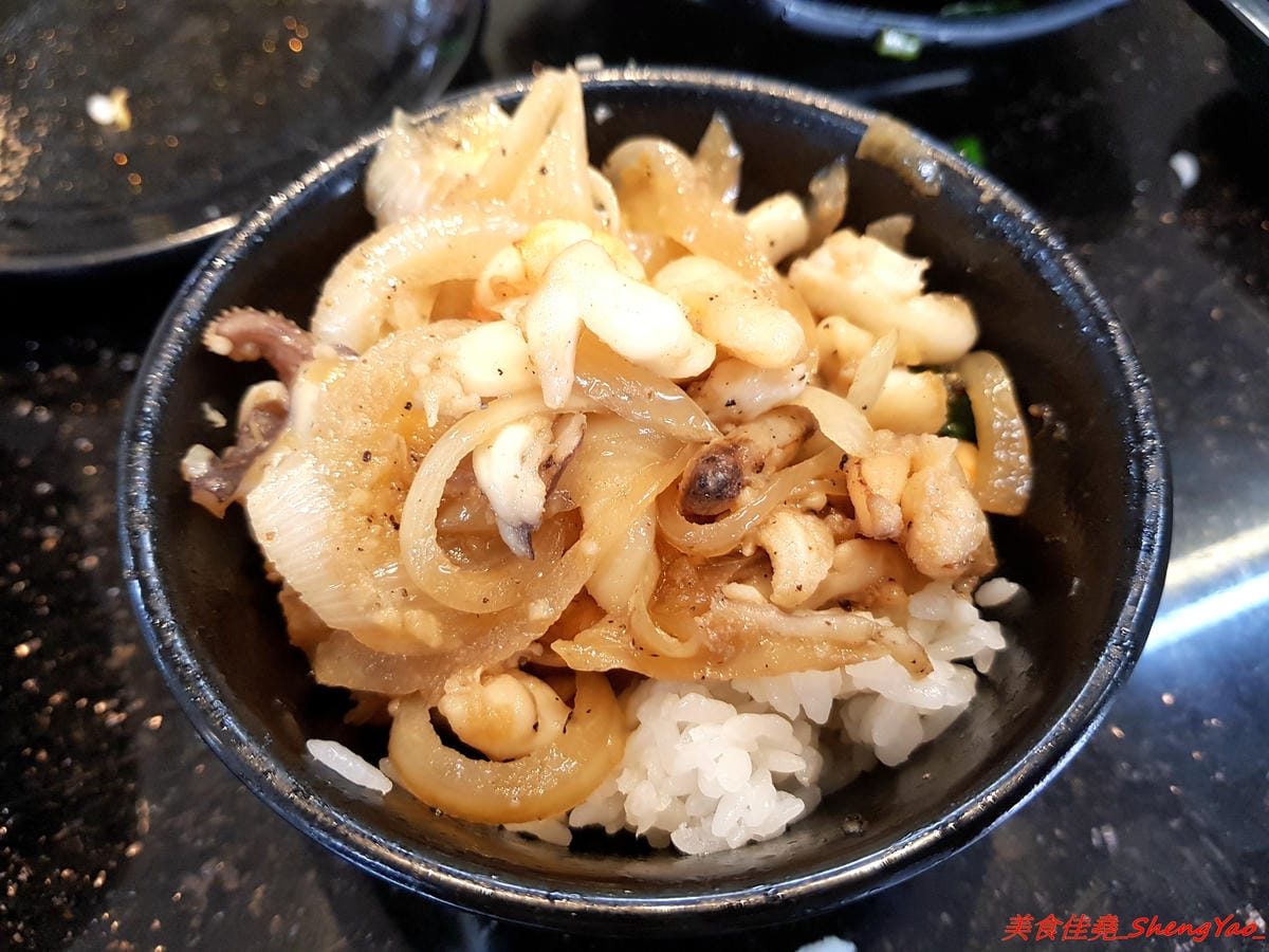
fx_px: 953
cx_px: 634
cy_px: 476
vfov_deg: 53.1
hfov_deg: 67.3
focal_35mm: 26
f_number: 1.7
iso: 125
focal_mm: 4.3
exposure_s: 1/60
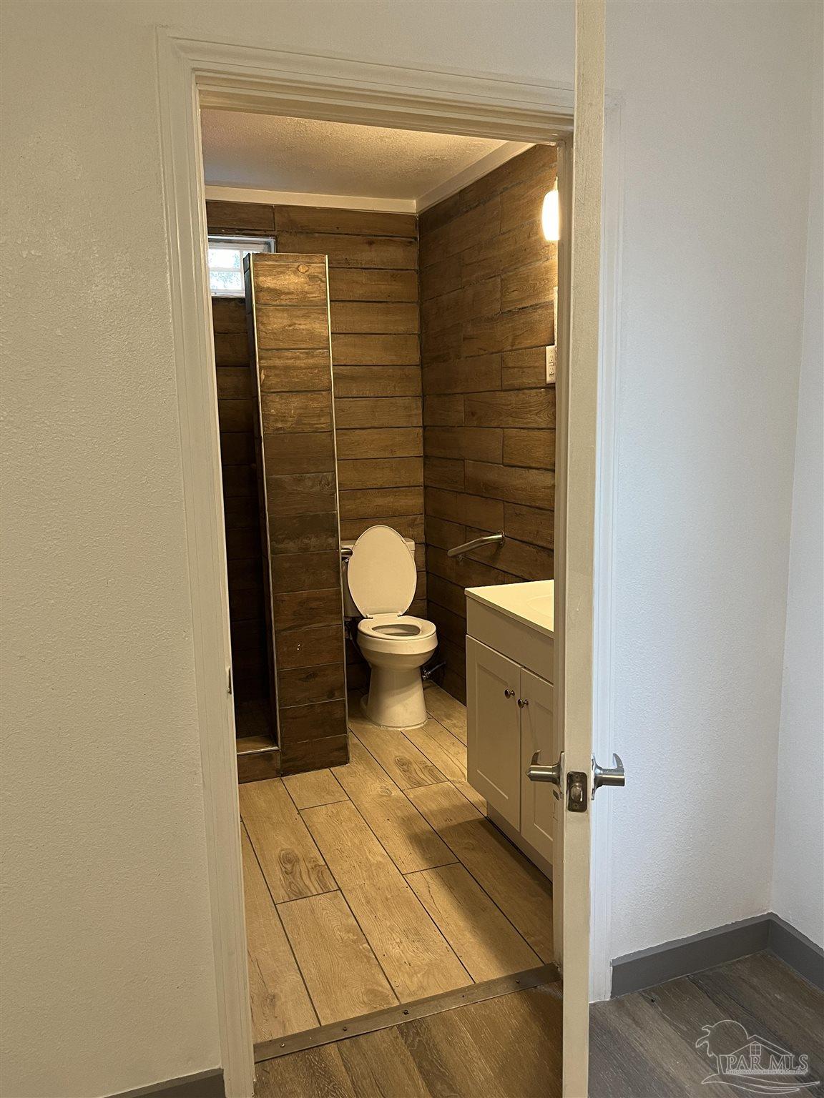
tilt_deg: -10.5
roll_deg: +3.1
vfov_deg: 67.3
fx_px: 825
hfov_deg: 53.1
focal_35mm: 26
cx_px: 412
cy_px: 549
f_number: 1.6
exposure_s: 1/60
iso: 160
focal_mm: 5.1
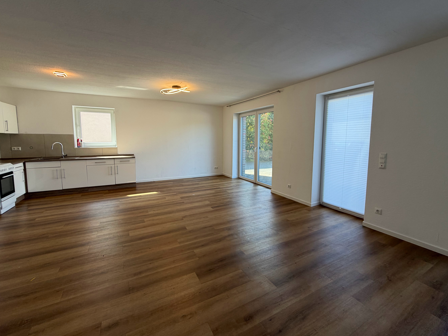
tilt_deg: -5.9
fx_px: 194
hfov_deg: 98.2
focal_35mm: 15
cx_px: 228
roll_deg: -0.1
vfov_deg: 81.6
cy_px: 157
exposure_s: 1/121
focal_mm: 2.22
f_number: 2.2
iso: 80
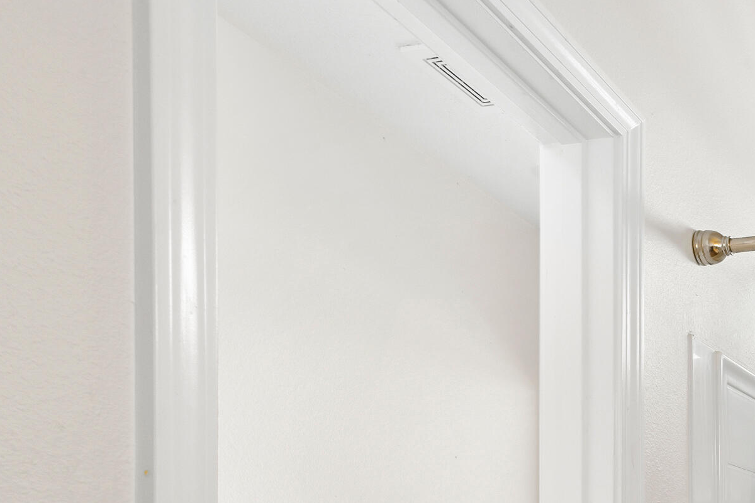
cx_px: 910
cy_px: 586
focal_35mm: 40
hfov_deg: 36.8
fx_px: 839
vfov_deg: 29.3
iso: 250
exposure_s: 1
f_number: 13
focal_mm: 16
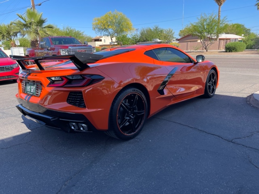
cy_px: 97
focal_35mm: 26
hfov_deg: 67.3
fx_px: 195
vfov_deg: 53.1
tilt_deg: -15.1
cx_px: 130
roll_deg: +1.7
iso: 32
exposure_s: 1/1294
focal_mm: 5.1
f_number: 1.6
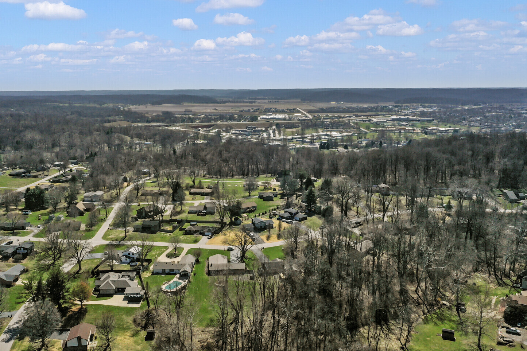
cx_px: 237
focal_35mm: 31
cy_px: 188
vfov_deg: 42.3
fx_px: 454
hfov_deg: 60.2
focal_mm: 10.26
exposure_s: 1/1250
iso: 100
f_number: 8
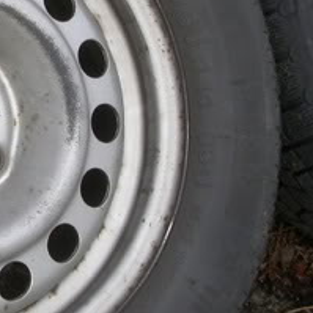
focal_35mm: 179
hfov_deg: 9.6
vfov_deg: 9.8
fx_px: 1831
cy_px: 113
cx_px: -77
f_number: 3.1
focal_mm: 13.1
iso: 100
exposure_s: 1/238
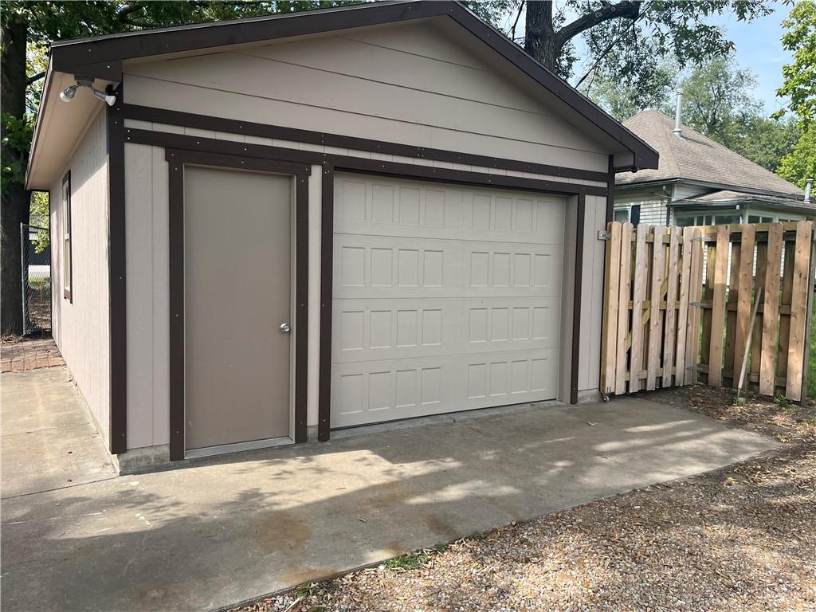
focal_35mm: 26
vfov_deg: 53.1
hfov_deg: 67.3
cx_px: 408
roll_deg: -0.3
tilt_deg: -4.3
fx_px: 613
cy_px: 306
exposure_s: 1/1372
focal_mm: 5.1
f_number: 1.6
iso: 50
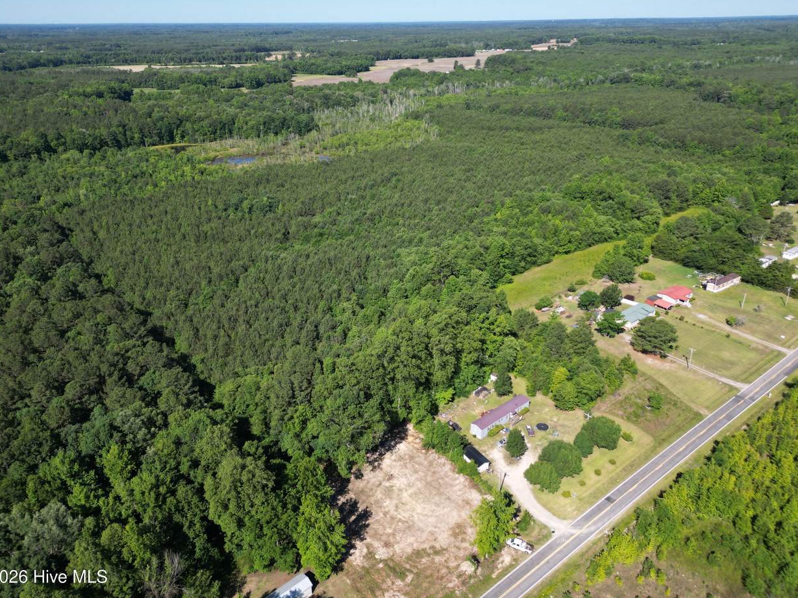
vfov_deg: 54.9
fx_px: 576
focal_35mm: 25
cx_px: 390
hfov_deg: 69.4
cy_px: 294
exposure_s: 1/2000
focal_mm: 6.72
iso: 110
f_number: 1.7
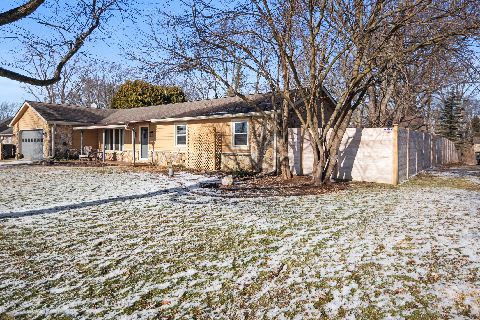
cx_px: 236
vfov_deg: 55.1
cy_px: 154
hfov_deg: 76.1
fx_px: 307
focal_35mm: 23
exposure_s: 1/8000
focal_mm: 20
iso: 320
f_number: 2.8
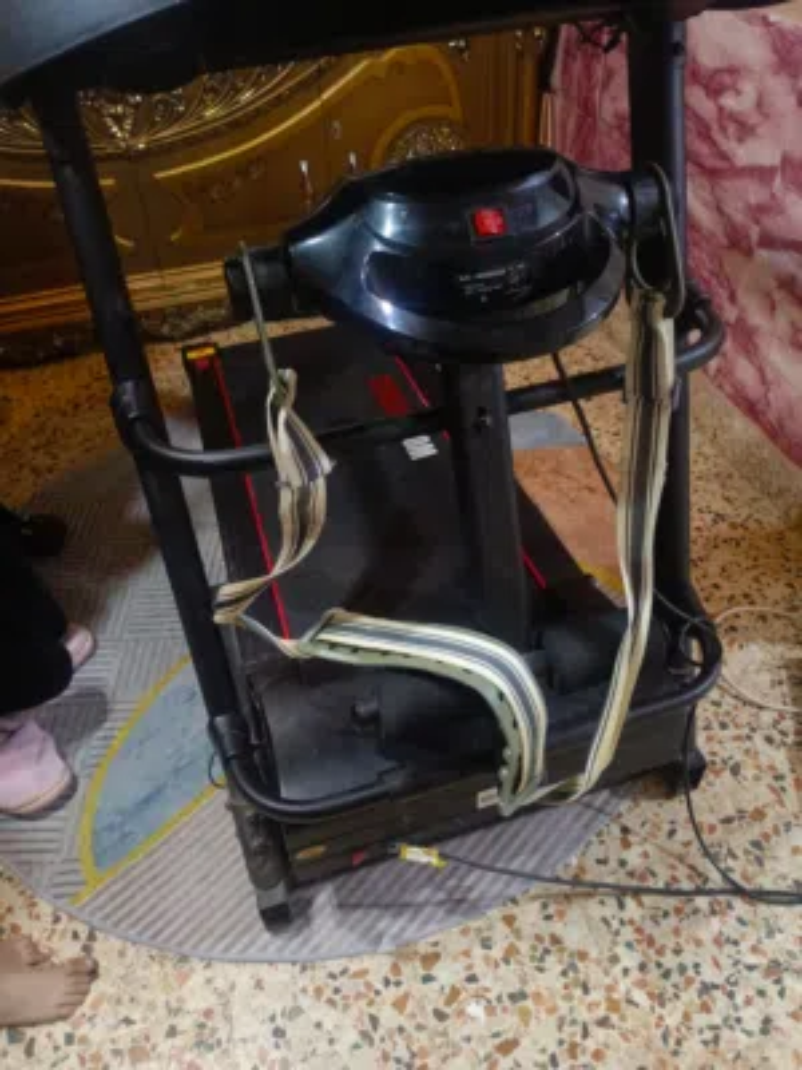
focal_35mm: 25
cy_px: 535
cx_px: 401
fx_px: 772
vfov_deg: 69.4
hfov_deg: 54.9
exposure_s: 1/33.3
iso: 2220
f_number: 1.69
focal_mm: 4.76
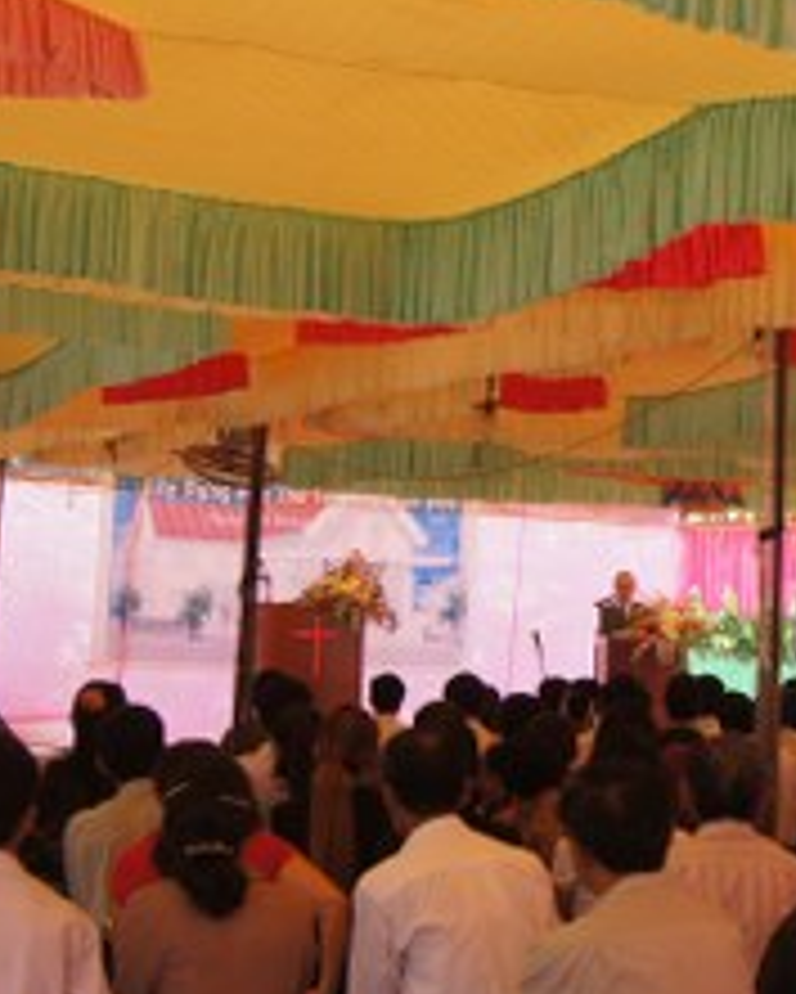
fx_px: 2678
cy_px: 580
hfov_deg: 16.5
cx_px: 823
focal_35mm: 91
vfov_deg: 21.0
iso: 400
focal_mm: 26
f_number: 6.3
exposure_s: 1/125
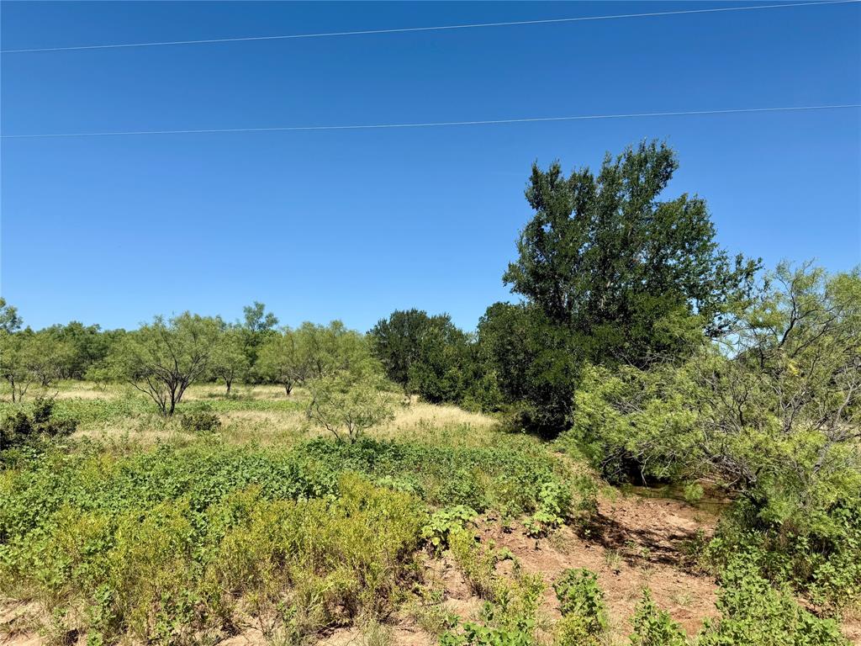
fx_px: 597
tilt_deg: +5.5
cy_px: 323
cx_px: 430
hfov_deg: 71.6
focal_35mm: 24
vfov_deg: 56.8
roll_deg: -2.7
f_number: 1.78
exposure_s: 1/4673
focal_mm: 6.76
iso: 80
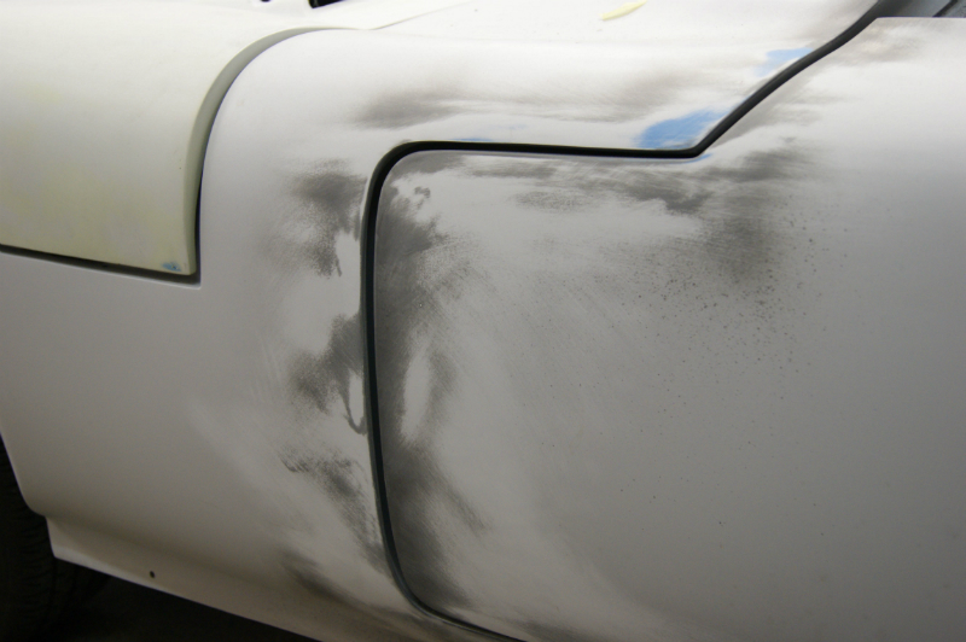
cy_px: 321
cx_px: 483
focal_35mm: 39
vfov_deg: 34.2
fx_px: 1046
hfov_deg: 49.6
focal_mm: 26
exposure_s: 1/10
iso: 400
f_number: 4.5
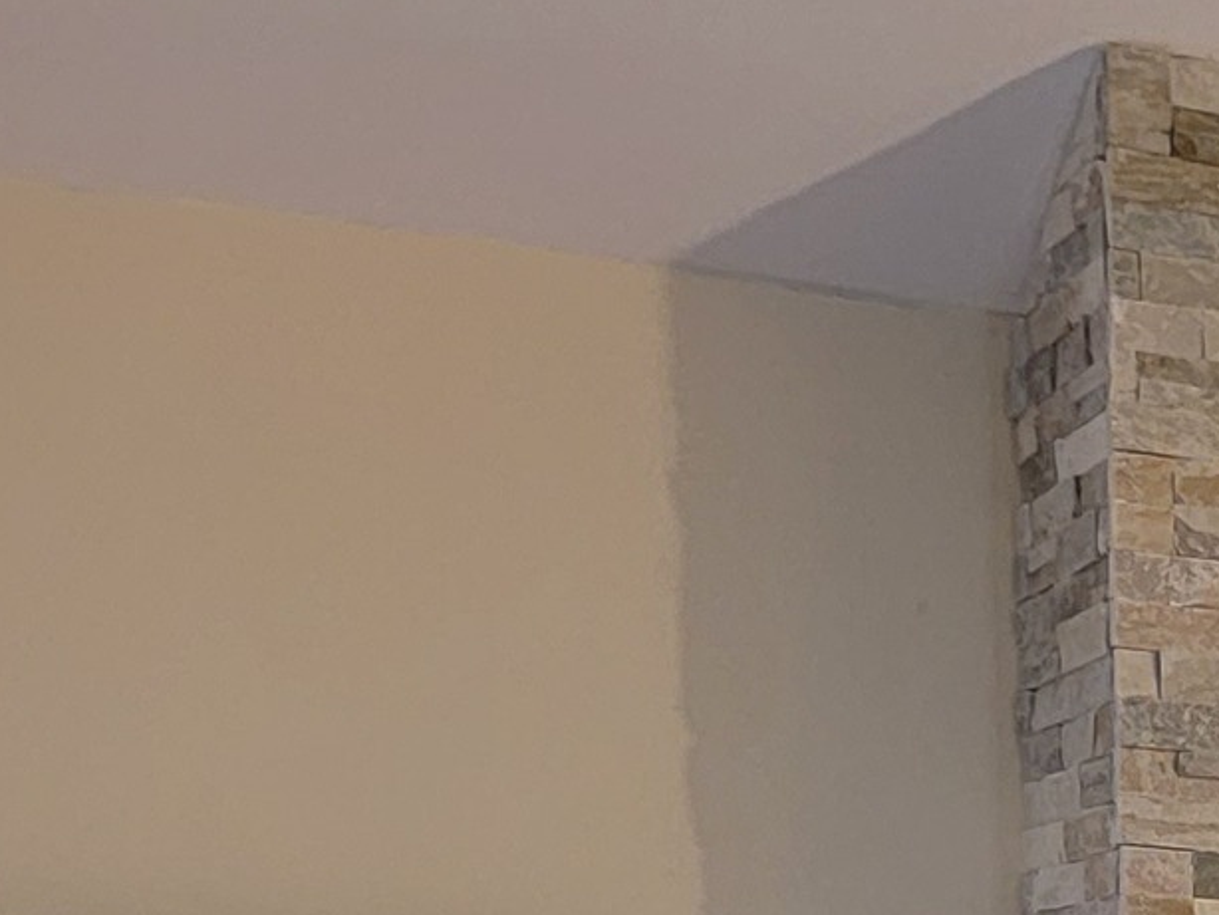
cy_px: 1788
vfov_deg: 11.3
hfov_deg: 14.0
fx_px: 4227
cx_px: 2374
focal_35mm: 120
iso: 250
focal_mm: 6.7
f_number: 1.8
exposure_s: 1/40
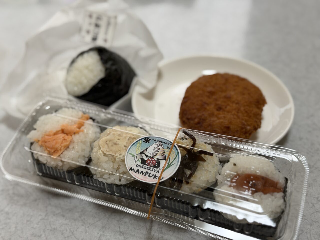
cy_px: 120
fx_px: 444
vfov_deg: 30.3
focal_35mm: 48
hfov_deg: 39.7
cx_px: 160
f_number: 1.78
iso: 100
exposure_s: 1/104
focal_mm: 6.76
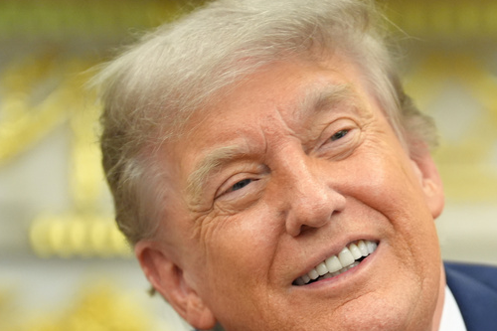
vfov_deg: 3.3
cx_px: 298
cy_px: 300
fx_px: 5658
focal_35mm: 410
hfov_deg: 5.0
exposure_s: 1/250
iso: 3200
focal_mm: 200
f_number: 2.8
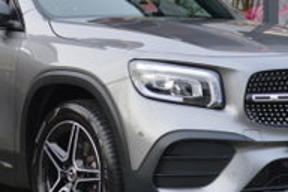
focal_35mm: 135
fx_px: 1080
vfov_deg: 10.1
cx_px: 112
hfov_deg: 15.2
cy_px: 35
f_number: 5.6
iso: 320
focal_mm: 36
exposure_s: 1/125
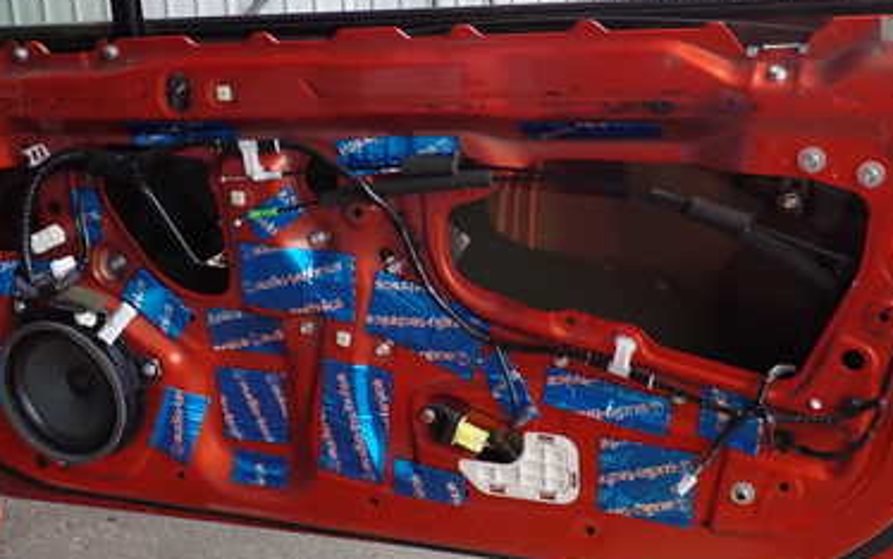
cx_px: 518
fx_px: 1242
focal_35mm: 51
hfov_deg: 39.5
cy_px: 215
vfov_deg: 25.3
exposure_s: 1/100
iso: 100
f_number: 3.2
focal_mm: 5.4
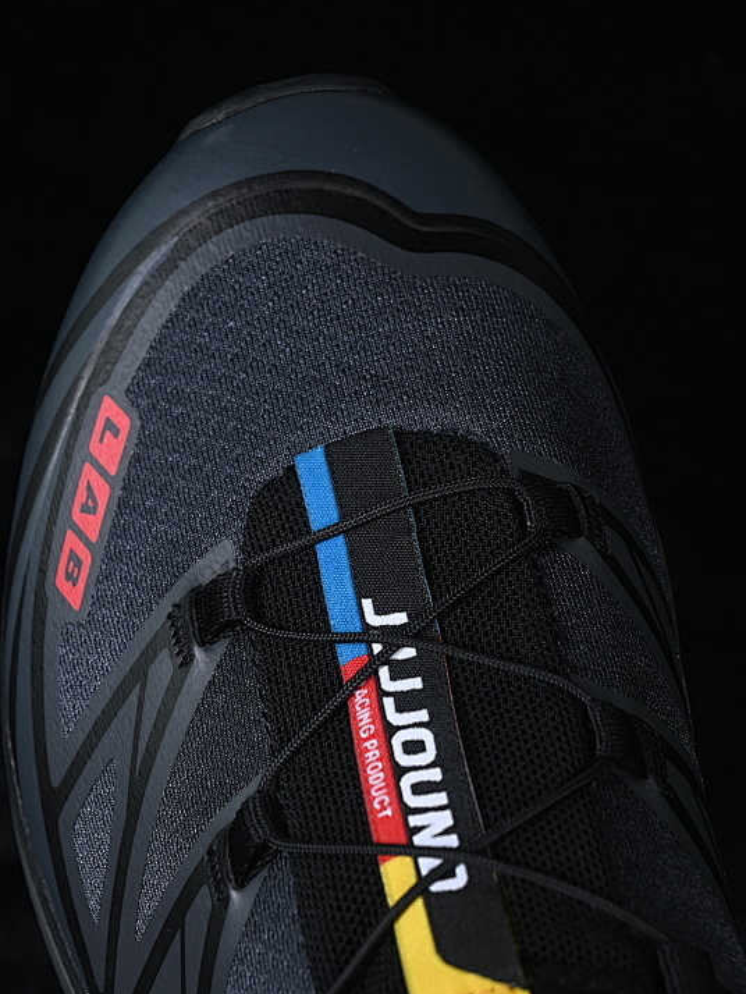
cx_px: 317
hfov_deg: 13.6
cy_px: 497
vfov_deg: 18.0
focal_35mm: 109
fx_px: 3130
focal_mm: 50
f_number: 6.3
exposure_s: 1/50
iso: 160
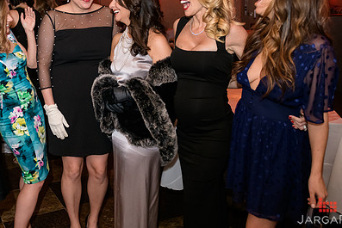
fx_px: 428
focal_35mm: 45
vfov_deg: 29.2
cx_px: 84
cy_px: 45
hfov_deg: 42.2
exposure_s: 1/125
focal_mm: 26
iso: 1600
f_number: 3.2
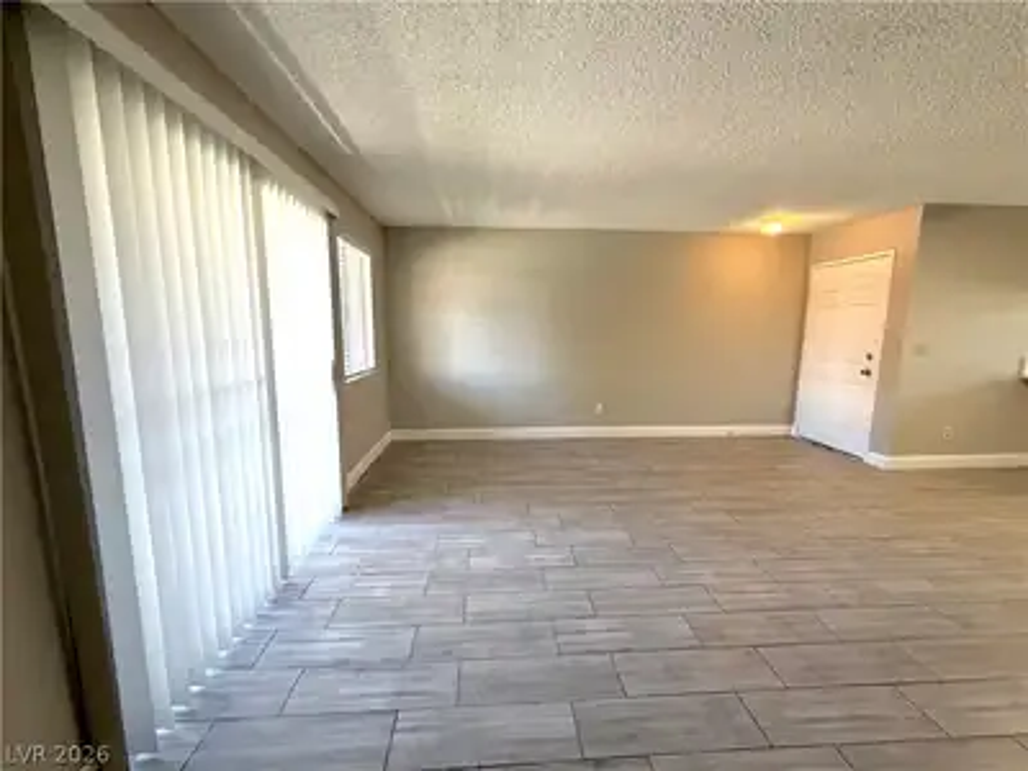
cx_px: 514
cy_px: 386
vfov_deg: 85.7
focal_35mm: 14
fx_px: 416
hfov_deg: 102.1
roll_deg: +0.5
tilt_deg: -8.5
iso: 250
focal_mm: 2.22
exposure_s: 1/120
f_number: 2.2
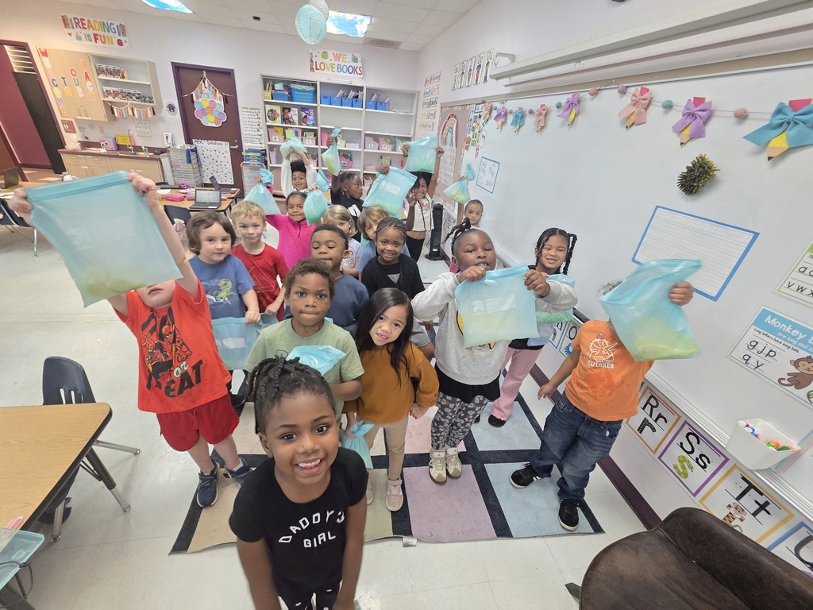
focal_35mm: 13
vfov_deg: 89.9
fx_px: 305
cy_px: 305
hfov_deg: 106.2
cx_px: 406
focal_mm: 2.2
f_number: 1.9
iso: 320
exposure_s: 1/60
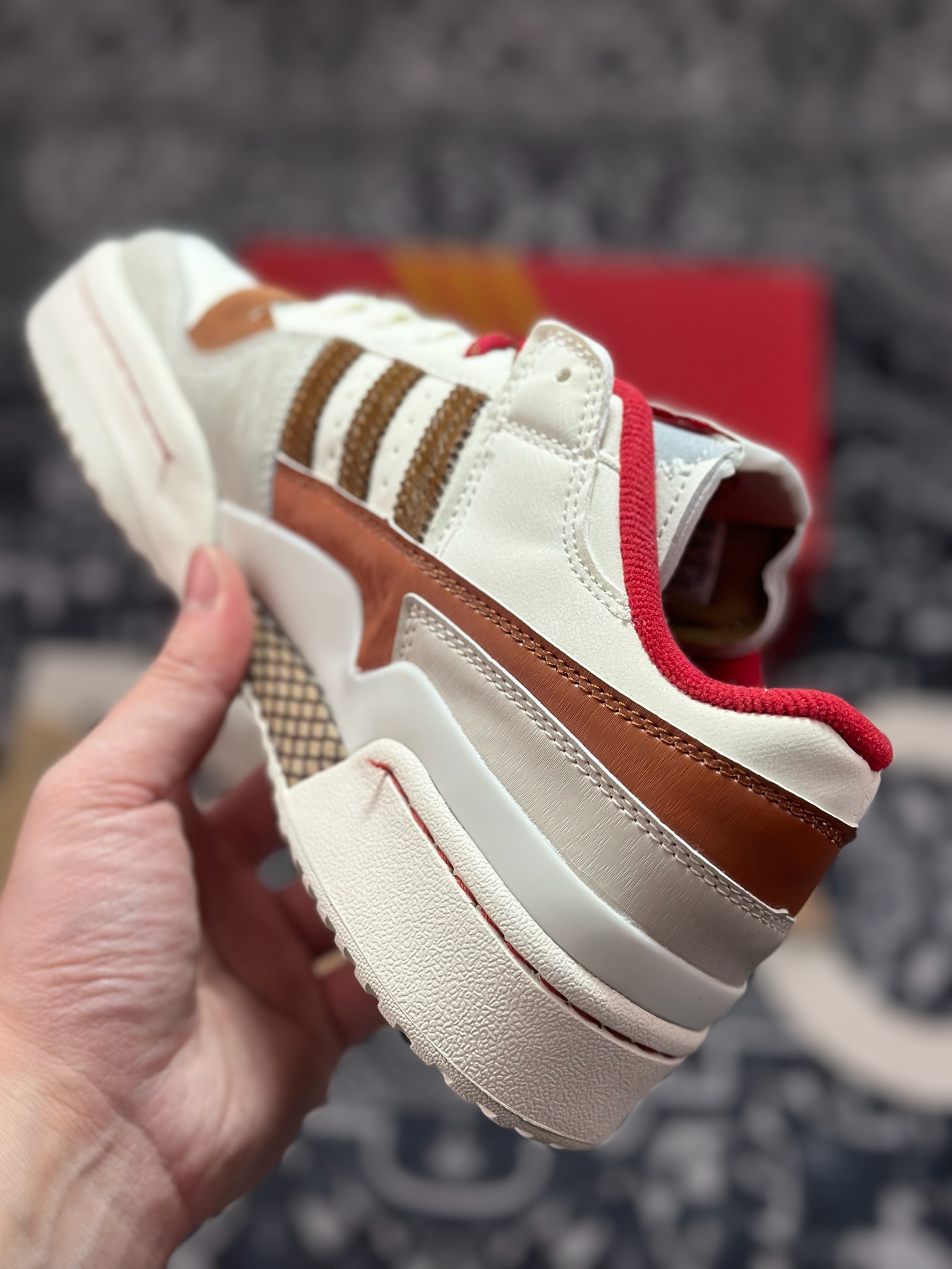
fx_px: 1760
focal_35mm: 48
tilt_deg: -55.6
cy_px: 634
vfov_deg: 39.7
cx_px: 476
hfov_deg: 30.3
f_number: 1.78
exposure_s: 1/1357
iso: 80
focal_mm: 6.86
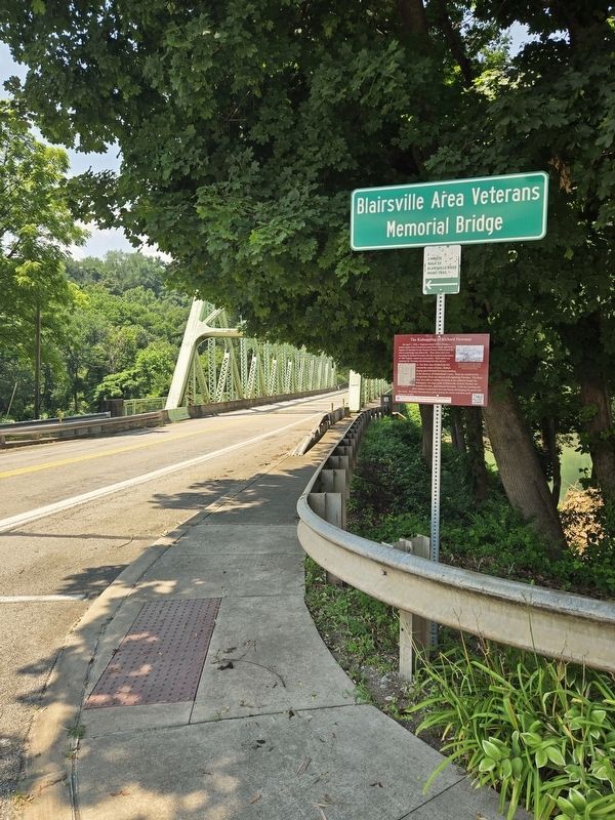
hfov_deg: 58.9
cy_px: 410
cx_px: 308
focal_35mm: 23
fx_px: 545
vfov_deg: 73.9
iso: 25
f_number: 1.8
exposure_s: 1/740
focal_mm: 5.4
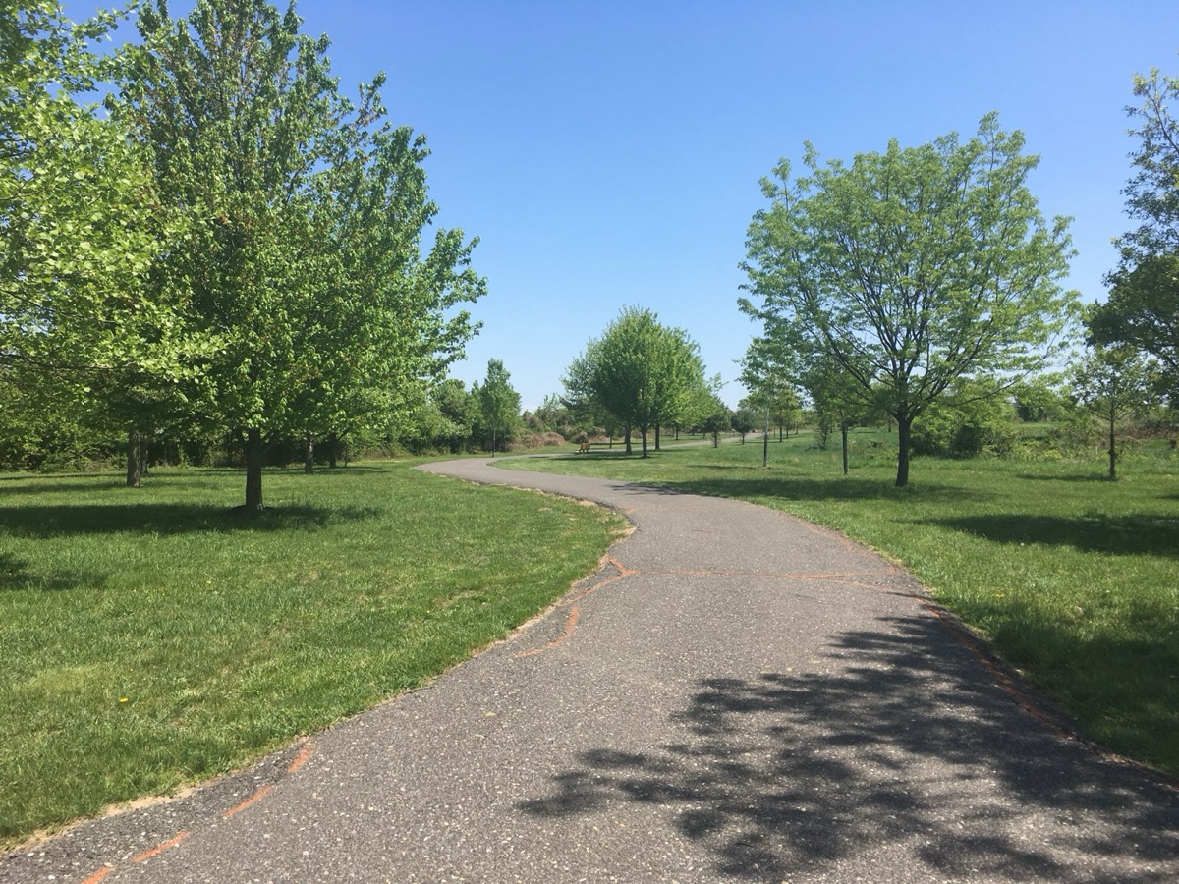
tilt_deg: -1.1
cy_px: 442
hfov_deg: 61.7
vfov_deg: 48.2
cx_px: 590
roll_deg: +1.5
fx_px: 988
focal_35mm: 29
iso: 25
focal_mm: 4.15
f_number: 2.2
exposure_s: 1/1374
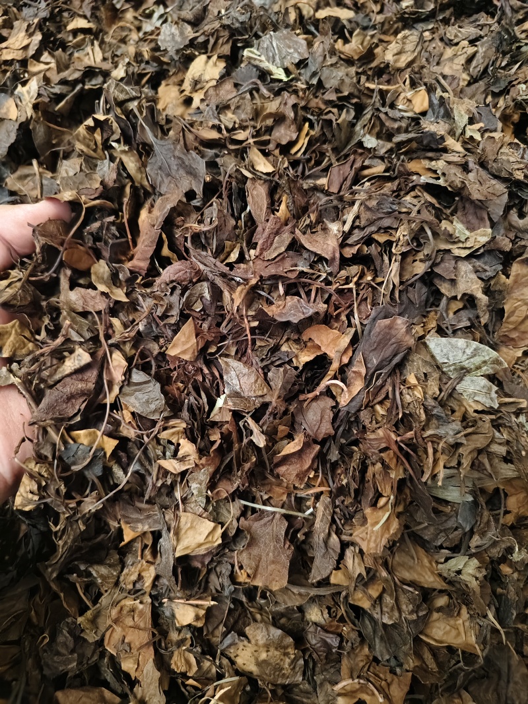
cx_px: 264
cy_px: 352
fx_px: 468
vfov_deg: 73.9
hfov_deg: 58.9
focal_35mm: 23
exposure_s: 1/224
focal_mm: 5.56
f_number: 1.88
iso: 6492
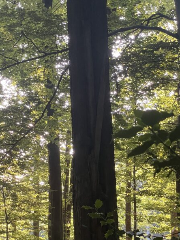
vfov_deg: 21.4
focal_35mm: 90
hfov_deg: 16.3
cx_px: 38
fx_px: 624
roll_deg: -3.3
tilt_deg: +4.2
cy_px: 206
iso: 200
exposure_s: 1/85
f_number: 2
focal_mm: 6
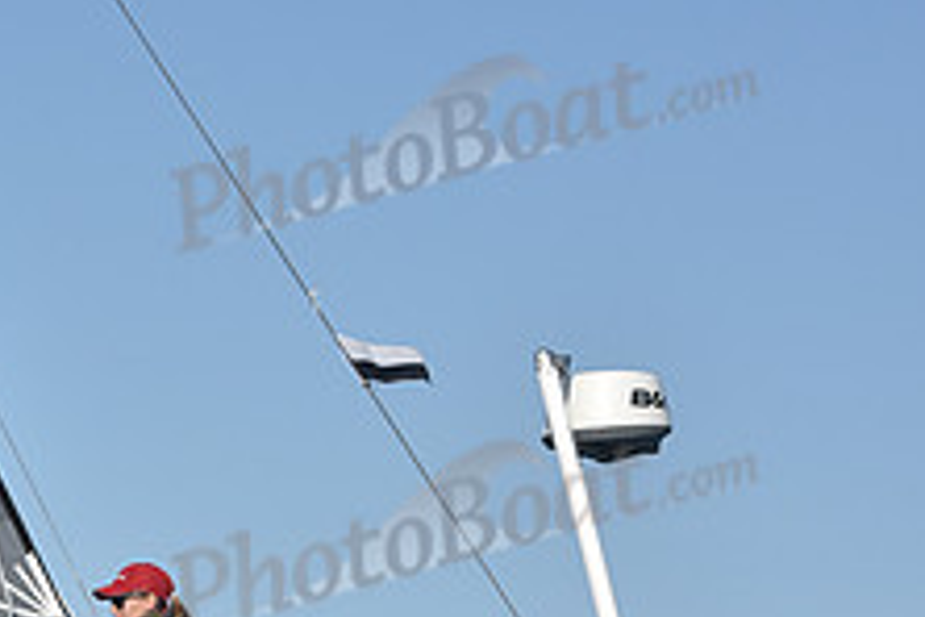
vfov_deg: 5.2
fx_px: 6706
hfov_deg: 7.8
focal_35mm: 261
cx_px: -42
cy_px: 803
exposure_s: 1/640
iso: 250
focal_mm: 100
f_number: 8
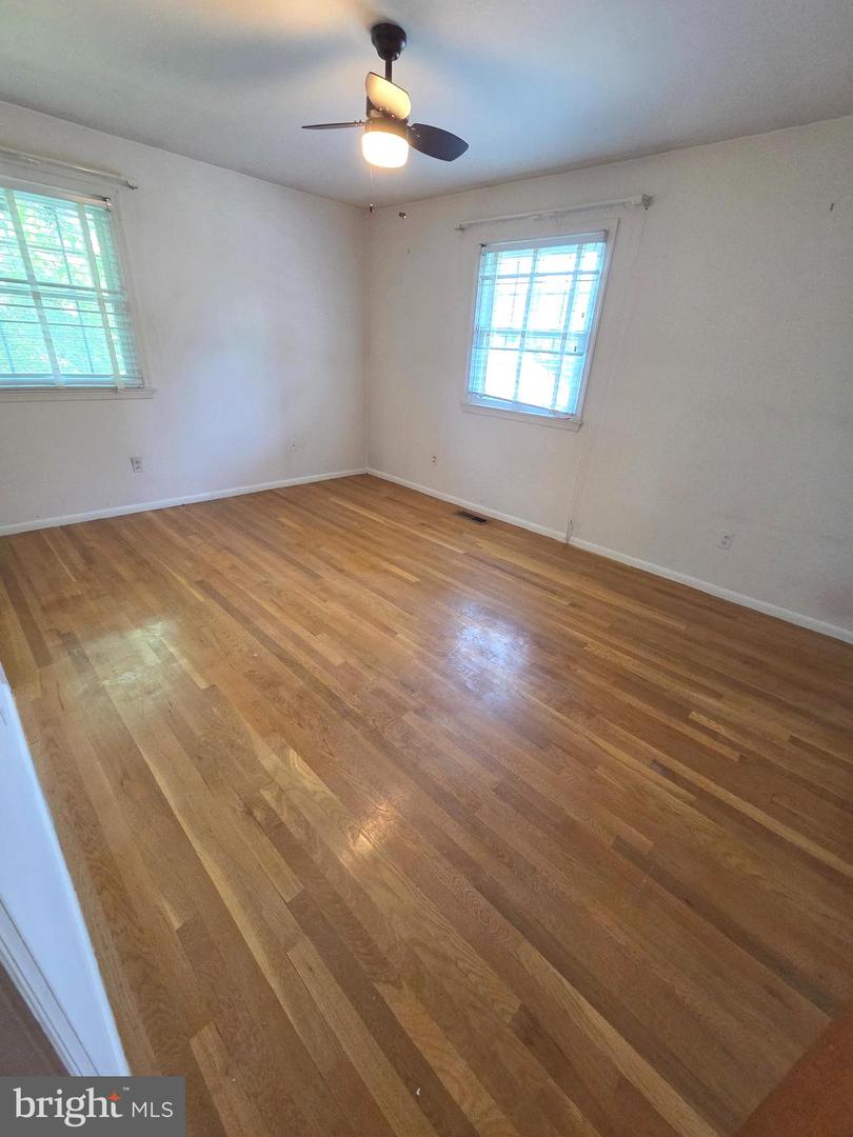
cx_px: 426
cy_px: 568
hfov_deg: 89.9
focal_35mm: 13
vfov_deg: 106.2
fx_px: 427
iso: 500
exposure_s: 1/60
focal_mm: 2.2
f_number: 2.2
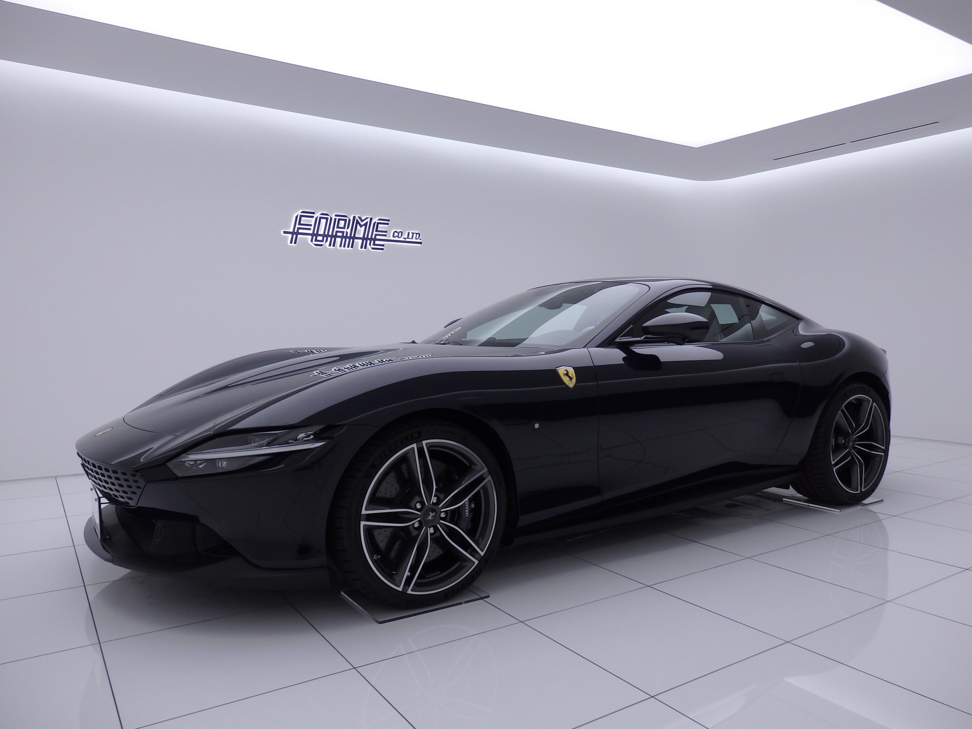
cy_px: 364
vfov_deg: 54.9
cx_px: 486
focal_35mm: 25
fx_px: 702
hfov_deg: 69.4
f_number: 3
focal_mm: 4.5
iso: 125
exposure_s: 1/160
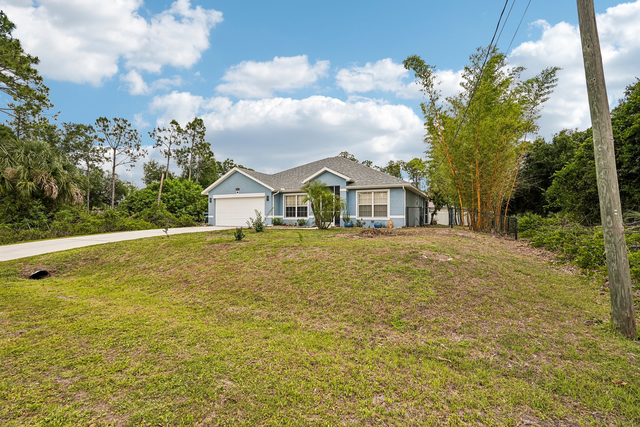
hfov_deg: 96.7
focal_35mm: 16
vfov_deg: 73.7
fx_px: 284
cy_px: 214
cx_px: 320
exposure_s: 1/640
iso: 400
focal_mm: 16
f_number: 8
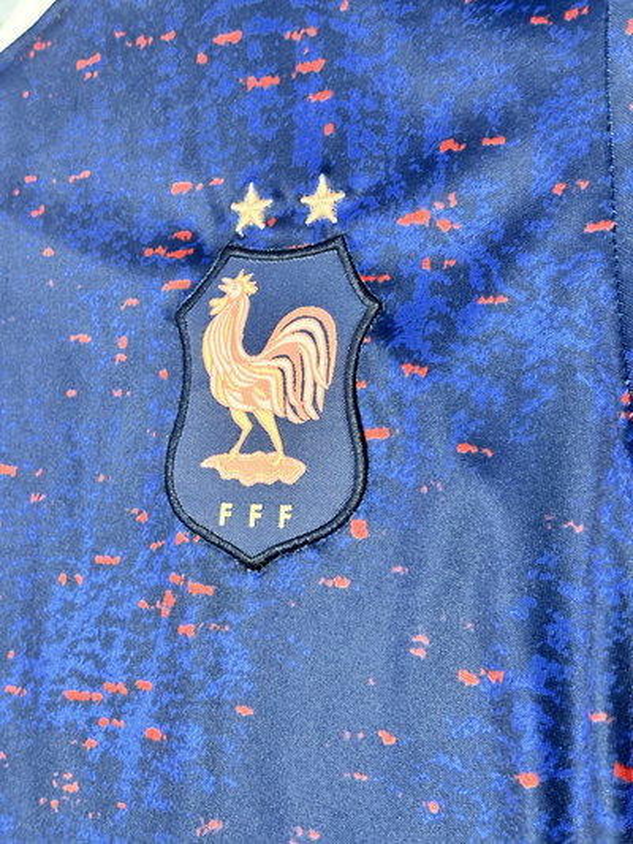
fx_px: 1267
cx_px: 316
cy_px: 422
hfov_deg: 28.0
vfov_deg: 36.8
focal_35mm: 52
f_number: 1.6
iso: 400
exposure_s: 1/25
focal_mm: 5.96
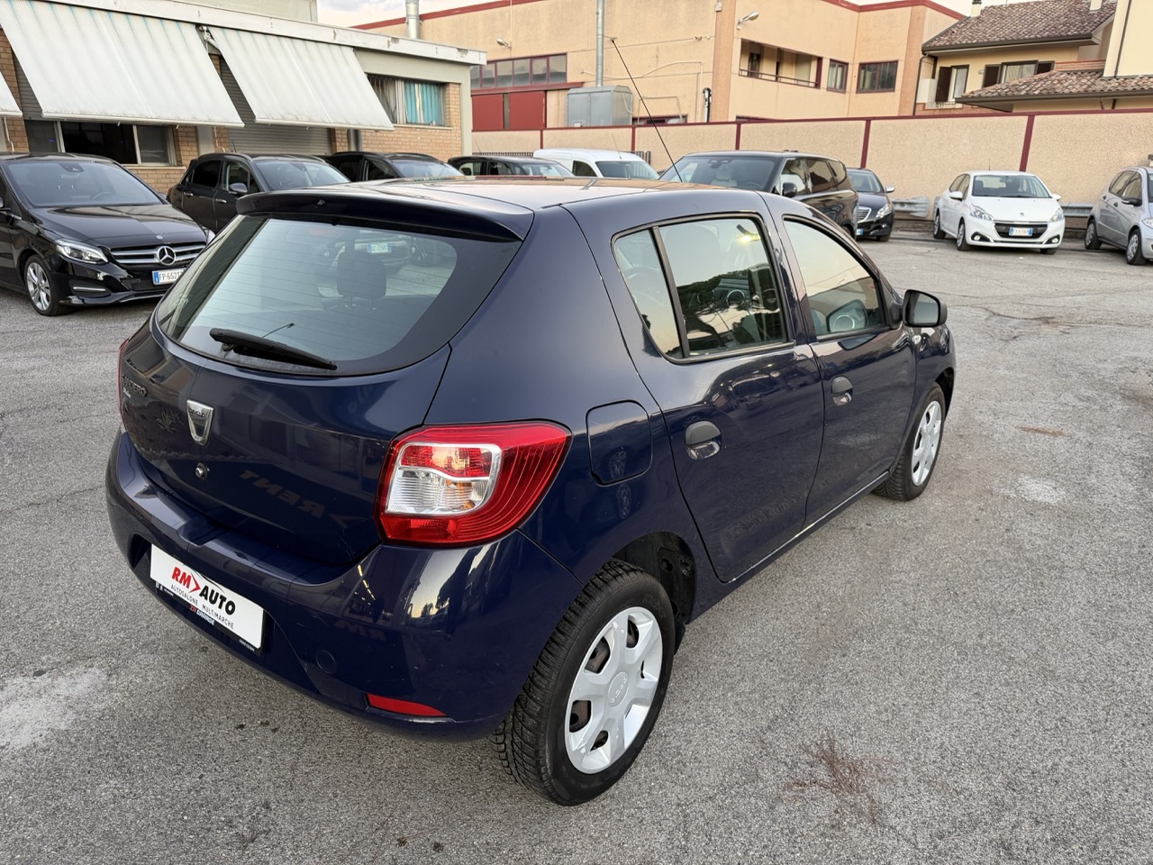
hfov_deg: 71.6
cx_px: 576
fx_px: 799
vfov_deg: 56.8
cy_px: 432
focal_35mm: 24
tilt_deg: -18.0
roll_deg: -0.2
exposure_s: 1/50
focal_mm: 6.76
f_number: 1.78
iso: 160
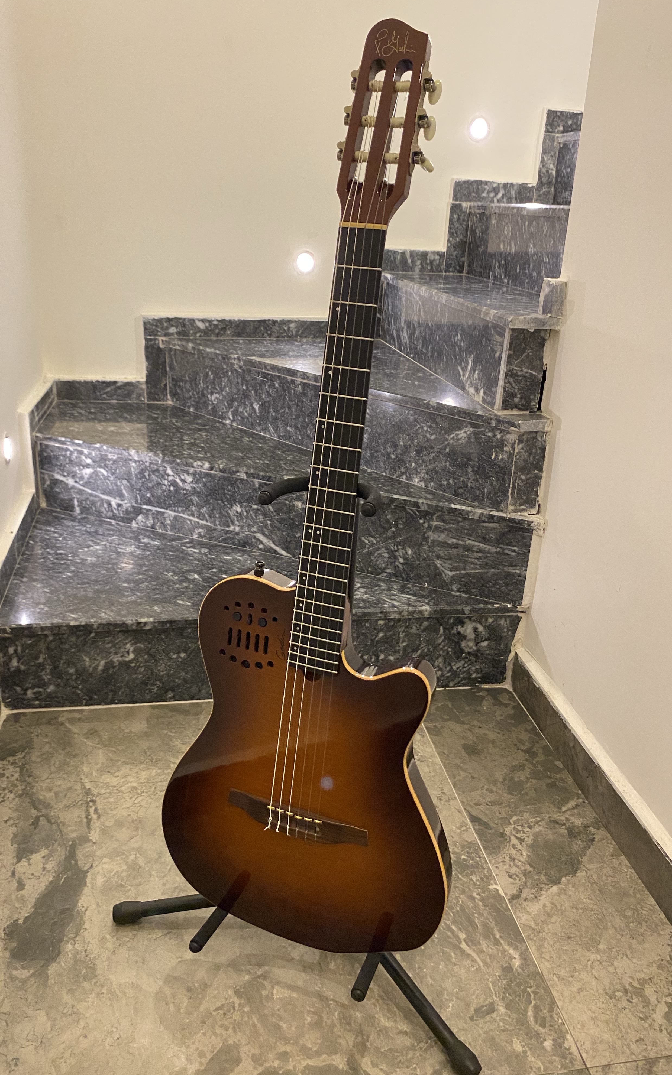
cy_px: 530
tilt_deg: -20.0
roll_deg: -2.0
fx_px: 821
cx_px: 310
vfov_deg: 66.5
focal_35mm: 28
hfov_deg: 44.5
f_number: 1.8
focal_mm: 4.25
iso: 400
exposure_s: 1/50
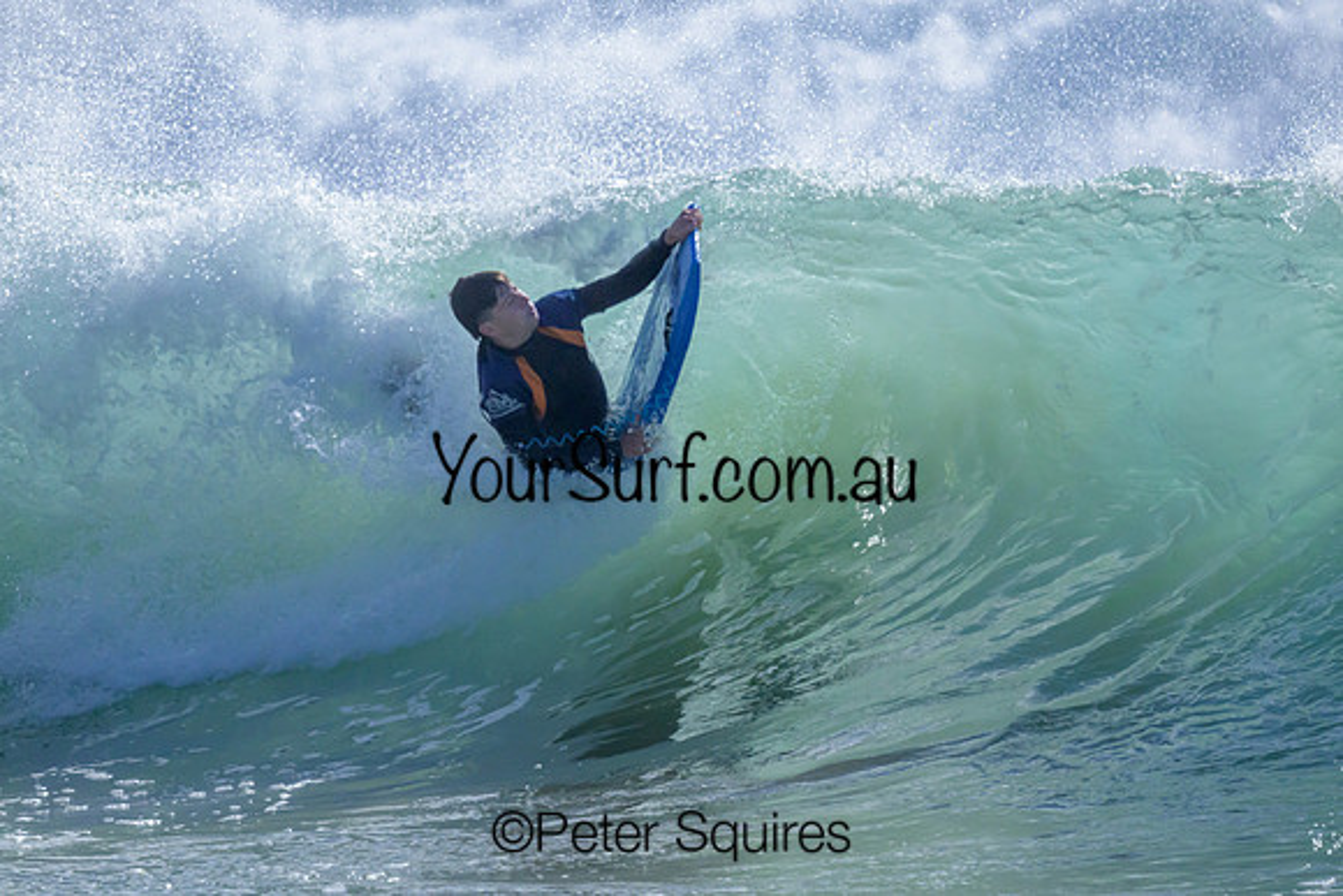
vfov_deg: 1.4
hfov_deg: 2.1
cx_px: 776
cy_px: 496
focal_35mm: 985
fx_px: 36742
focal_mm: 800
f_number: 6.3
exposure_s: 1/2000
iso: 2000
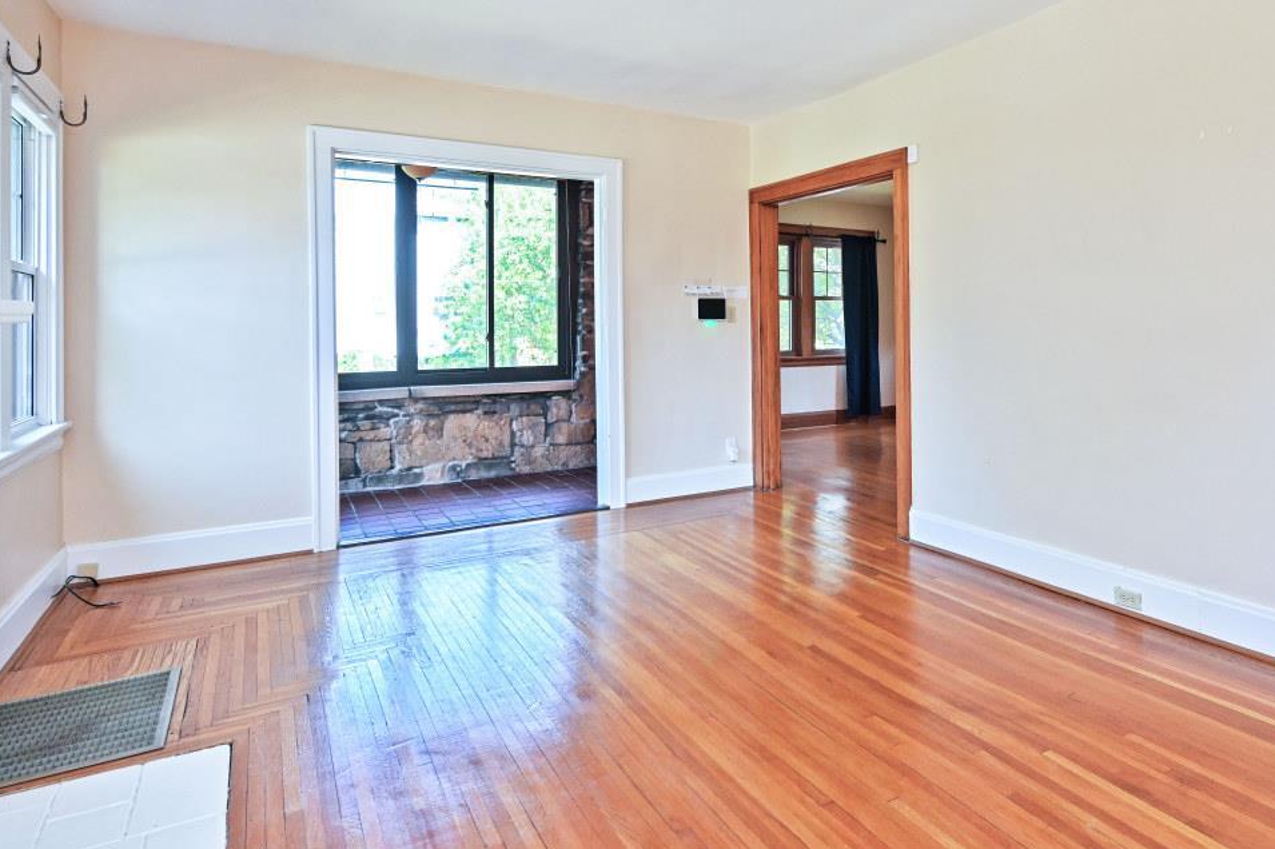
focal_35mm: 22
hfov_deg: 77.5
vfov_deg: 56.6
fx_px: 779
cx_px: 778
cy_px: 323
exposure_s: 1/60
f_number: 4
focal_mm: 14
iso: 200
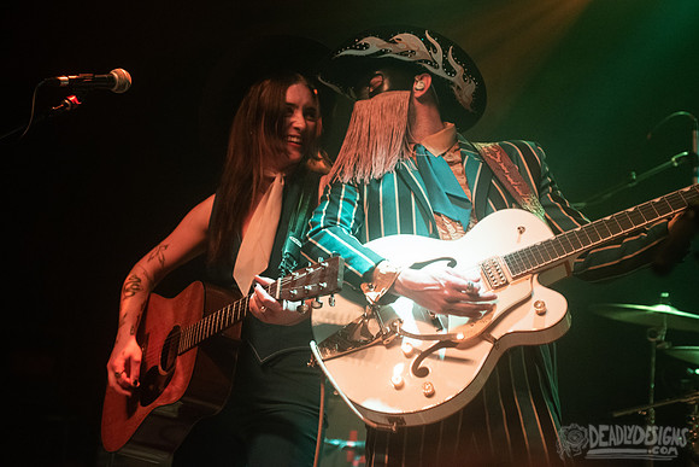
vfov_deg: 18.2
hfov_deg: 27.0
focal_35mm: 75
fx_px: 1454
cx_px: 325
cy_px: 217
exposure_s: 1/125
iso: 3200
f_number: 3.2
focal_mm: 70
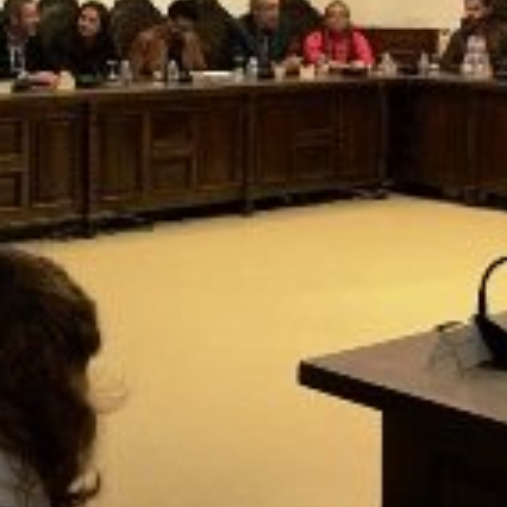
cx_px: 39
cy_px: 36
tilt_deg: -1.6
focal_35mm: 81
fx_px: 1342
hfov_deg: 20.9
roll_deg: -0.4
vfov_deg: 20.9
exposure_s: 1/17
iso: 50
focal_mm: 4.15
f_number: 2.2
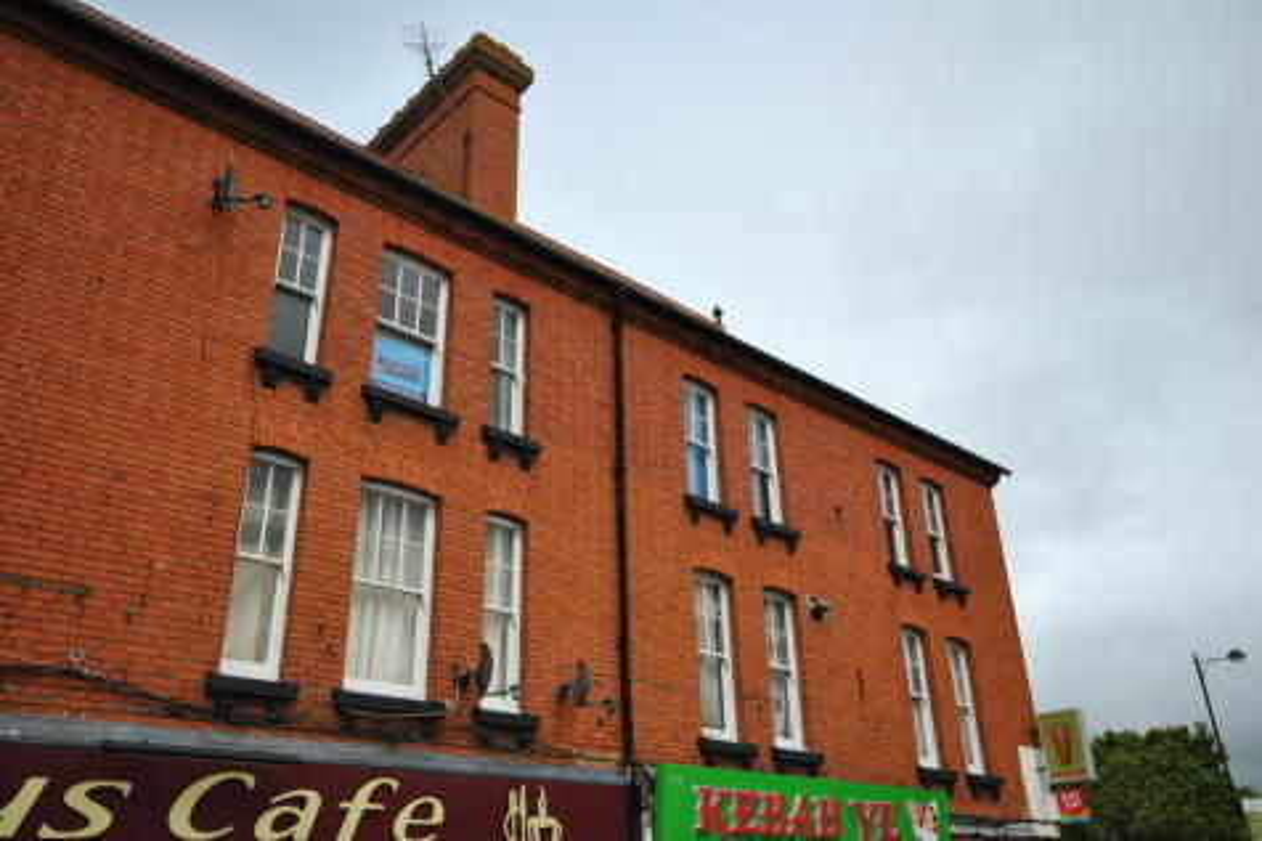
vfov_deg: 43.6
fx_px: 1051
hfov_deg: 61.9
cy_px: 420
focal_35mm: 30
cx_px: 631
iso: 100
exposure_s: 1/250
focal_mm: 20
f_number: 8
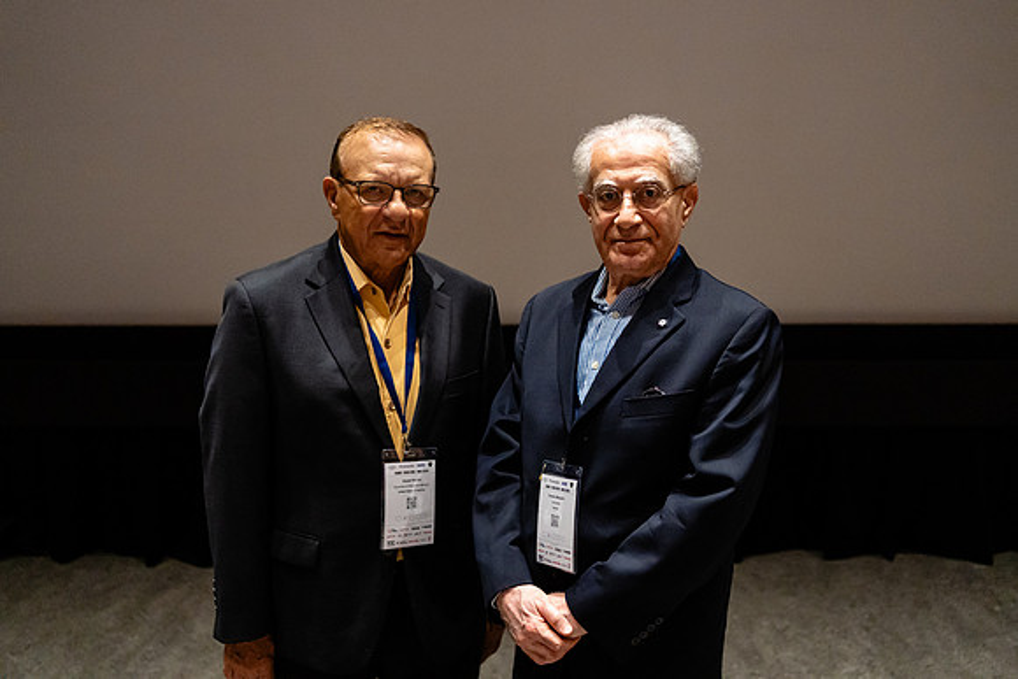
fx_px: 1027
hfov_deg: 52.7
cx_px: 528
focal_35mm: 36
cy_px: 327
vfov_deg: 36.6
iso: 4000
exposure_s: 1/200
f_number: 2.8
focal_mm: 35
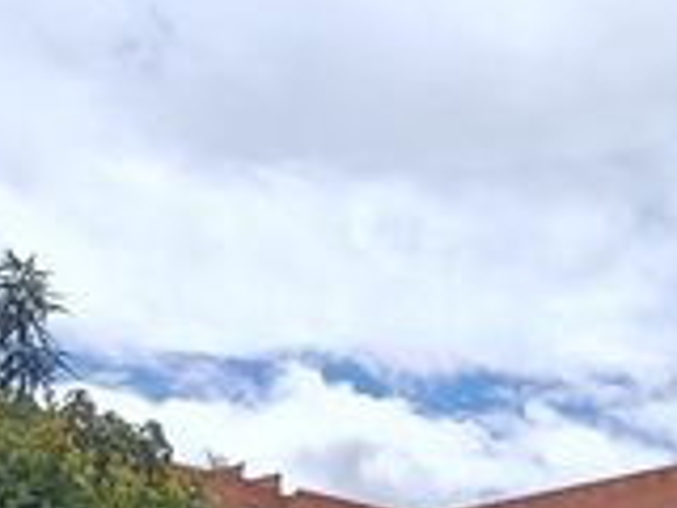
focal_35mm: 100
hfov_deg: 17.0
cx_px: 1128
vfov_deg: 13.6
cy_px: 834
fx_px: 1956
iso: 52
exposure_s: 1/910
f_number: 1.7
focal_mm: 5.24
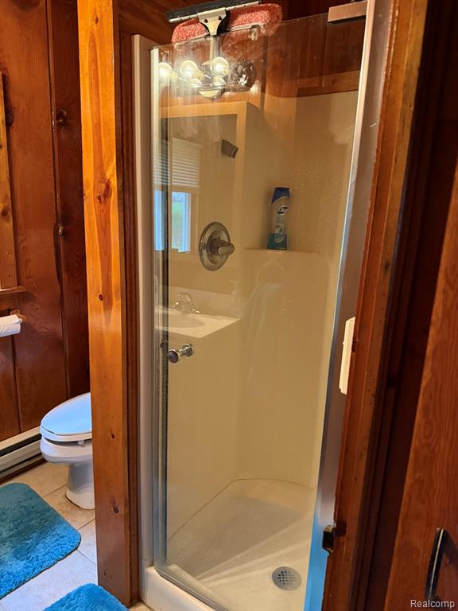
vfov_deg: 71.6
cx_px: 229
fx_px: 423
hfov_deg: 56.8
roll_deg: -1.9
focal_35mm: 24
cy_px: 306
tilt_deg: -13.6
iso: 800
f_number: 1.78
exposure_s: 1/60
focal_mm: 6.76
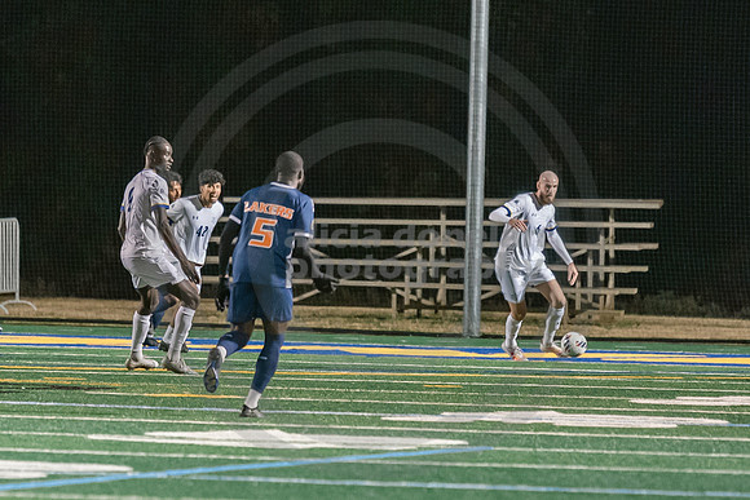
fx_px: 12464
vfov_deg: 2.3
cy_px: 204
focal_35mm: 598
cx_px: 479
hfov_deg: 3.4
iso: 3200
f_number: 2.8
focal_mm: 200
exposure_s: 1/500
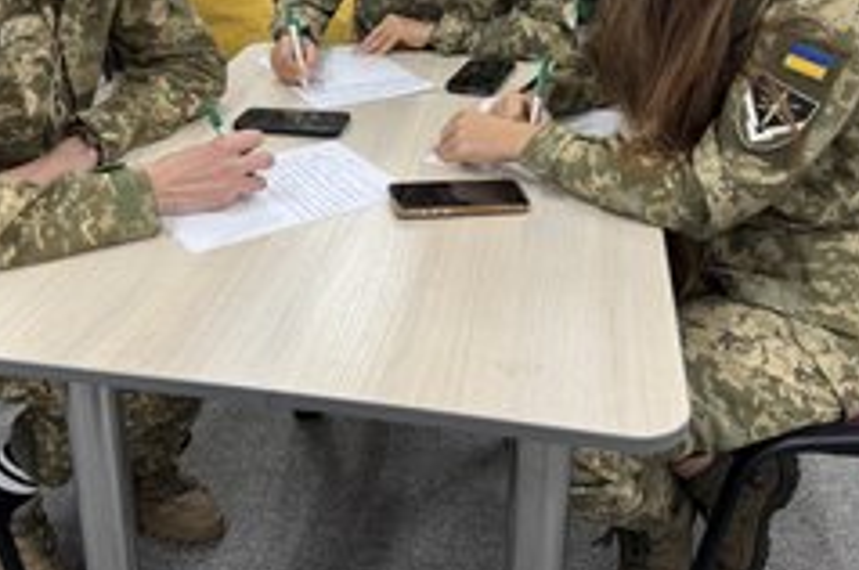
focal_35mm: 42
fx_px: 1001
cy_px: 97
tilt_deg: -17.9
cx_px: 357
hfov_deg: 46.3
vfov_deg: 30.8
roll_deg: +0.8
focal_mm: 6.76
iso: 160
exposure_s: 1/100
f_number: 1.78
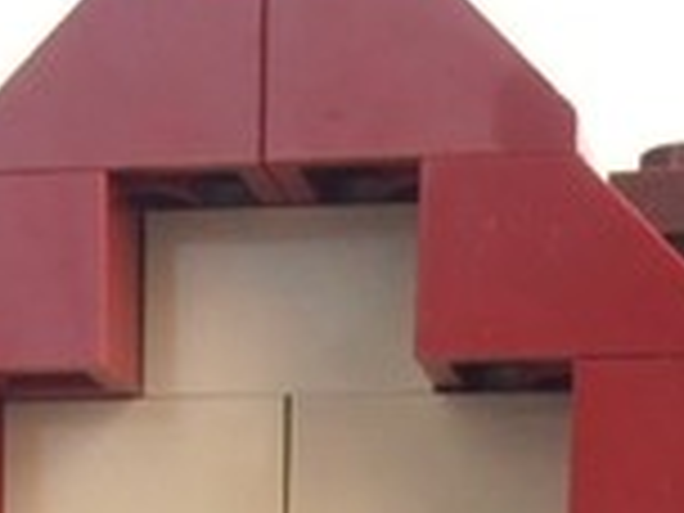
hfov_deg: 13.9
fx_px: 2806
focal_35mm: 142
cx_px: 284
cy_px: 1469
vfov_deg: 8.8
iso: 80
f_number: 3
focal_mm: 4.2
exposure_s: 1/50
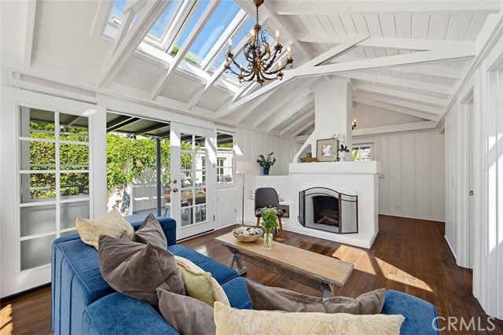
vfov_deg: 81.1
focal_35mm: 14
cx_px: 252
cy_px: 168
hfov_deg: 104.3
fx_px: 196
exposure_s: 1/15
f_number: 8
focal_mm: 14
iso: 400
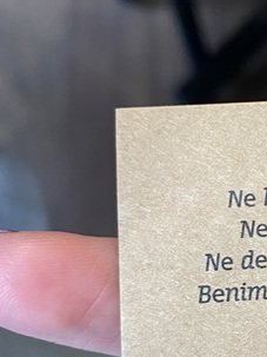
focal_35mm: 76
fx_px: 782
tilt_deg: -66.4
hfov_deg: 17.9
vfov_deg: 25.4
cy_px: 257
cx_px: 359
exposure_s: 1/50
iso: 200
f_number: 1.8
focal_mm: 4.25
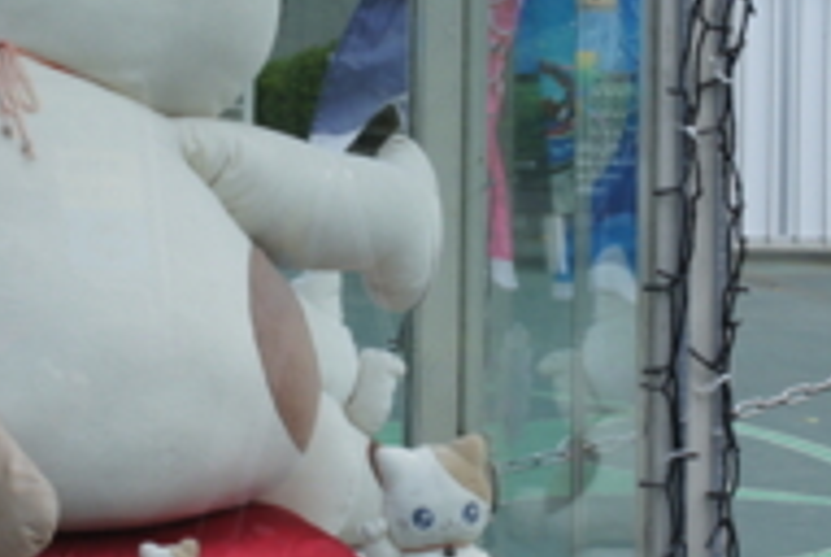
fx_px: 3805
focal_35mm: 165
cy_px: 202
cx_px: 357
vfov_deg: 8.4
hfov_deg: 12.5
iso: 200
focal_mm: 35
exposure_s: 1/125
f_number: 10
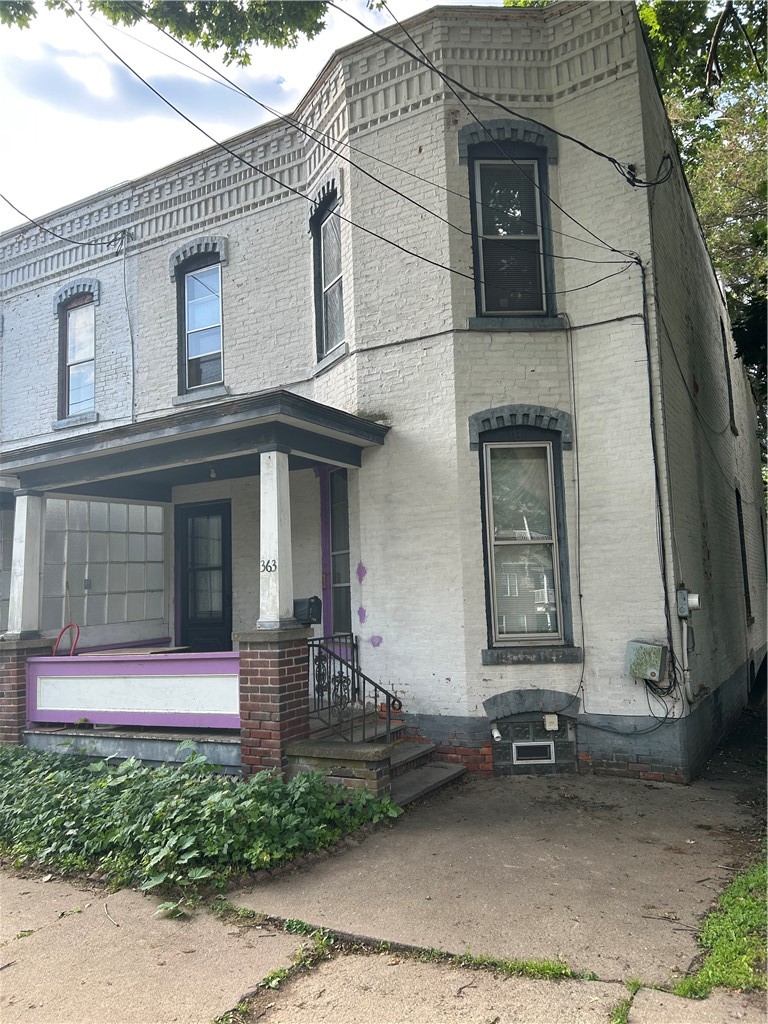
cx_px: 384
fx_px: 769
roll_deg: +2.6
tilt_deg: +7.8
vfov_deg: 67.3
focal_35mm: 26
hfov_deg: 53.1
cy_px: 512
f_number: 1.5
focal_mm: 5.7
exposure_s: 1/490
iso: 50
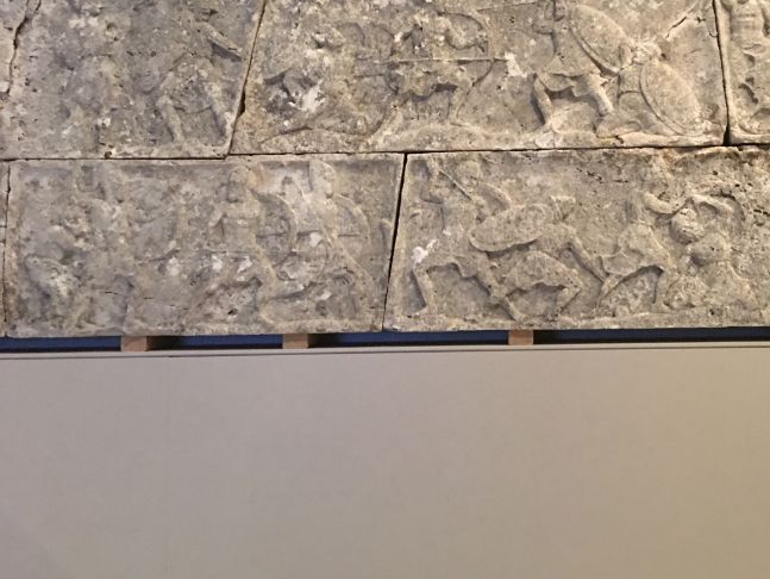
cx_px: 562
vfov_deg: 33.5
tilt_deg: +3.8
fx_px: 957
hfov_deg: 42.7
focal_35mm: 43
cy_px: 229
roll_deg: +1.1
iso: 160
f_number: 2.2
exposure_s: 1/8
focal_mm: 4.15
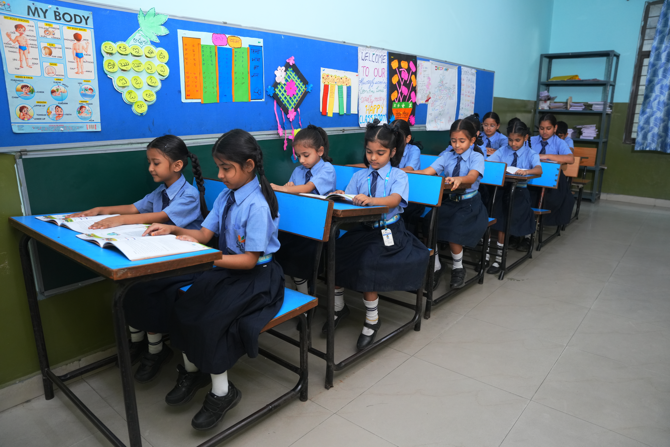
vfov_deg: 53.1
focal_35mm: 24
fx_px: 447
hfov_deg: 73.7
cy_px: 224
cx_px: 335
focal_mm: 24
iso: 1250
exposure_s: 1/125
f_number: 4
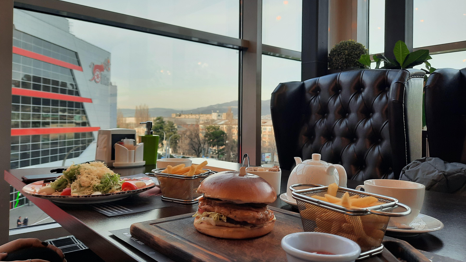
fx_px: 346
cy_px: 115
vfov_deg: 41.4
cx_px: 228
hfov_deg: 67.9
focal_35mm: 28
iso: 32
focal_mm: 4.6
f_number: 2
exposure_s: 1/50
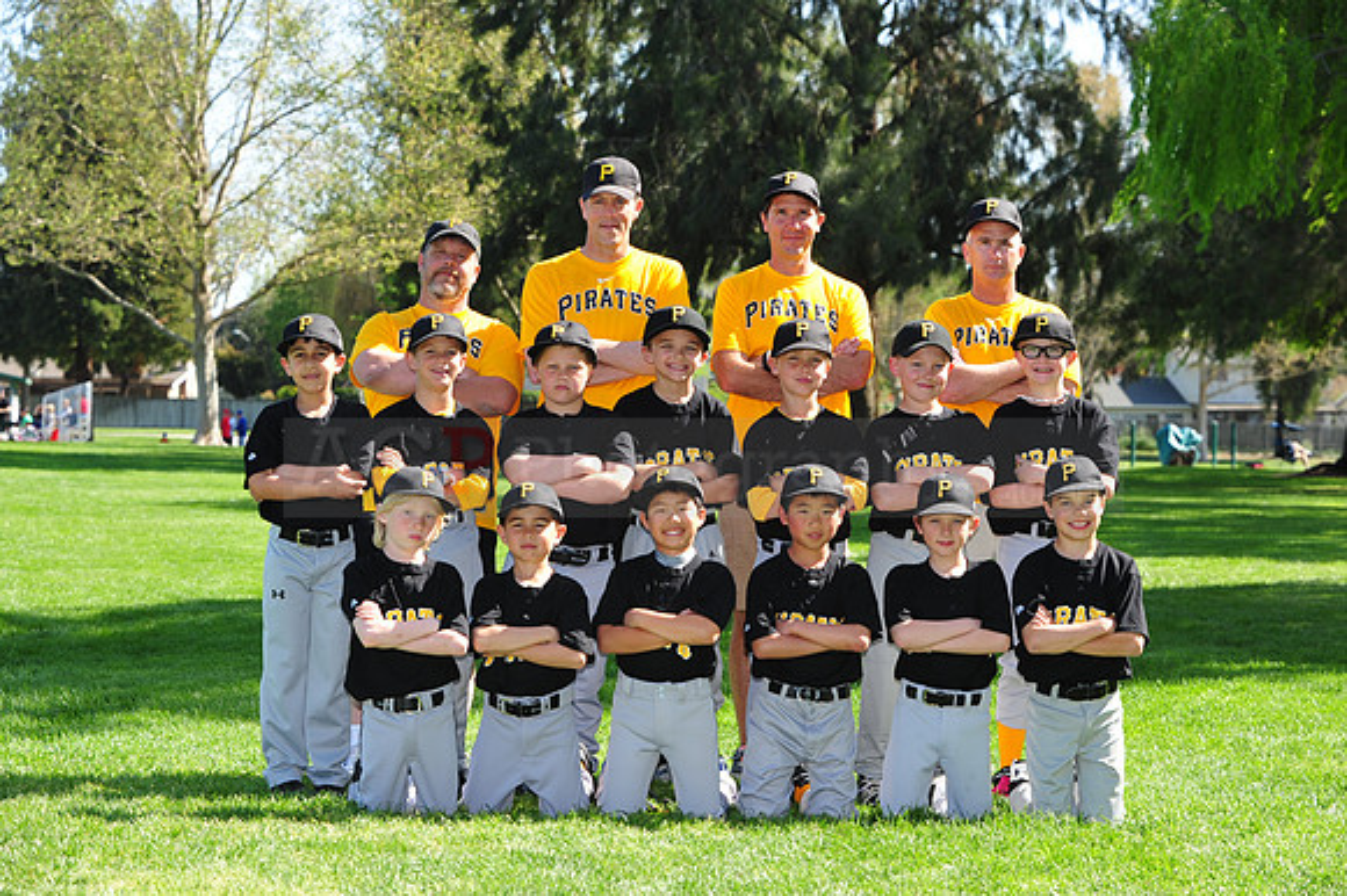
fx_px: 3440
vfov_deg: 14.8
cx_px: 674
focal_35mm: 92
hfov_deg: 22.2
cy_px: 448
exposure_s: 1/250
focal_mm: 92
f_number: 7.1
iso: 200
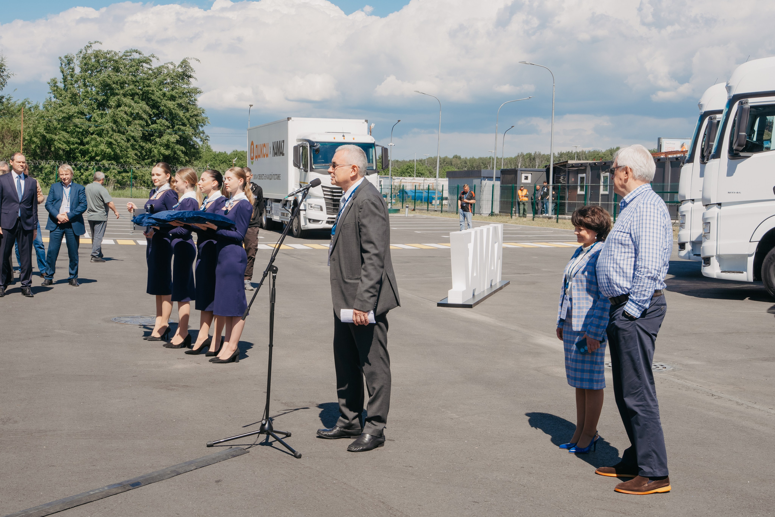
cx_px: 388
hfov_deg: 38.9
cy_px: 258
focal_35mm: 51
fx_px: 1098
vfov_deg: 26.5
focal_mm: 51
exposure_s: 1/125
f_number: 14
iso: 160
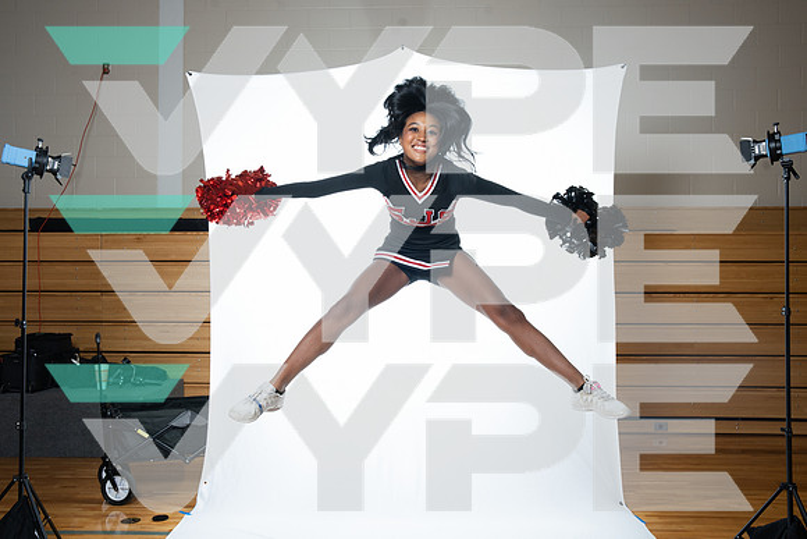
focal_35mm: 33
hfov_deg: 57.1
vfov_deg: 39.9
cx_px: 404
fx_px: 742
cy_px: 270
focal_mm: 33.1
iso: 800
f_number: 7.1
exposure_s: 1/125
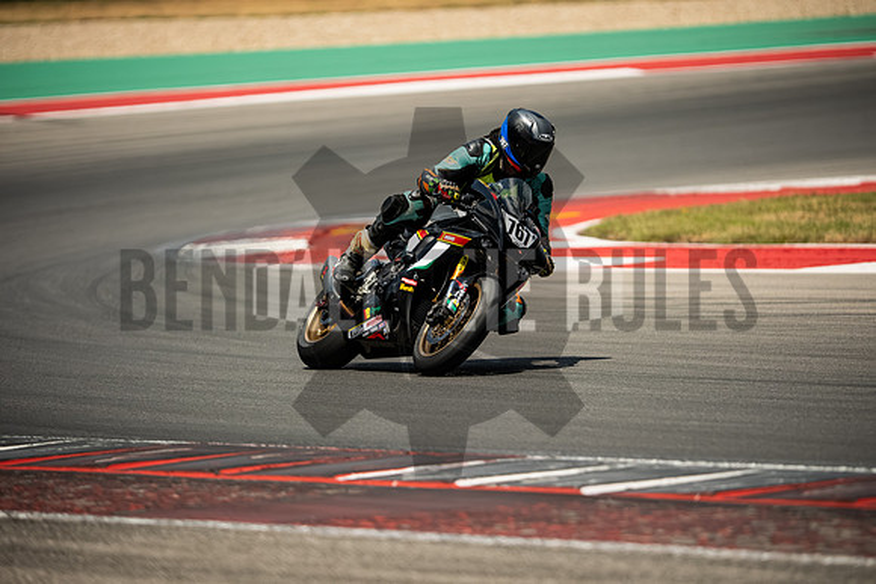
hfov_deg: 6.9
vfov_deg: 4.6
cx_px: 438
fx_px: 7301
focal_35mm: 300
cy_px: 292
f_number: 2
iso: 1600
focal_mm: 200
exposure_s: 1/2000
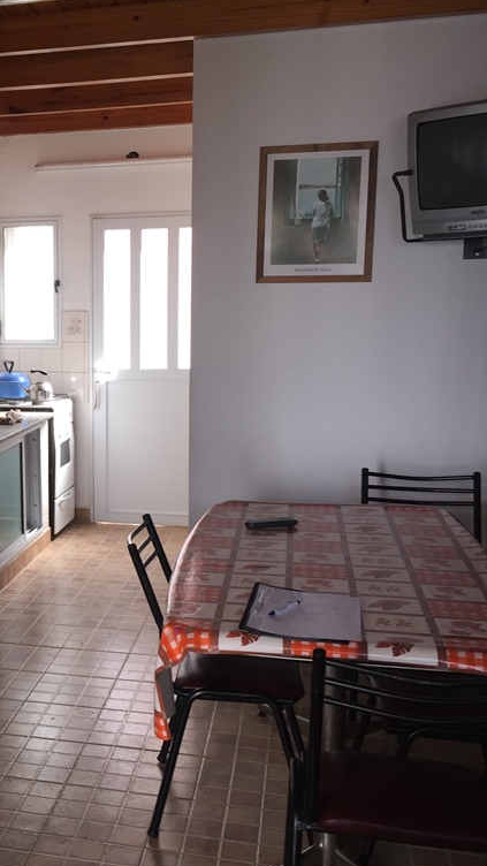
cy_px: 440
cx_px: 18
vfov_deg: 47.4
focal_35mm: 43
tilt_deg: -8.0
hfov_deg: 26.5
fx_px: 987
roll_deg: +0.5
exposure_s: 1/50
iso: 32
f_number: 2.2
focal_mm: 4.15
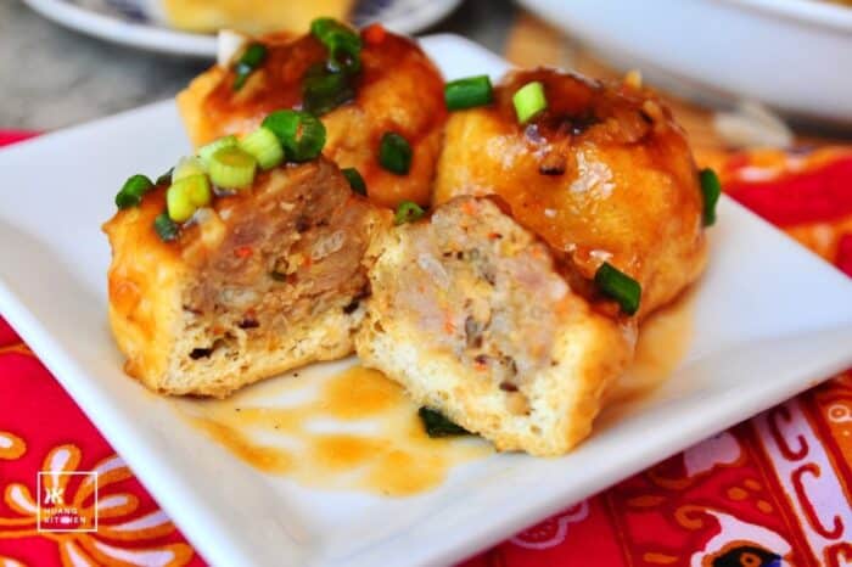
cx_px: 426
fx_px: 1774
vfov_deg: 18.2
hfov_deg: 27.0
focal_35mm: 75
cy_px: 284
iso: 200
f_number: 4.8
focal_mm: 50
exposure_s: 1/250
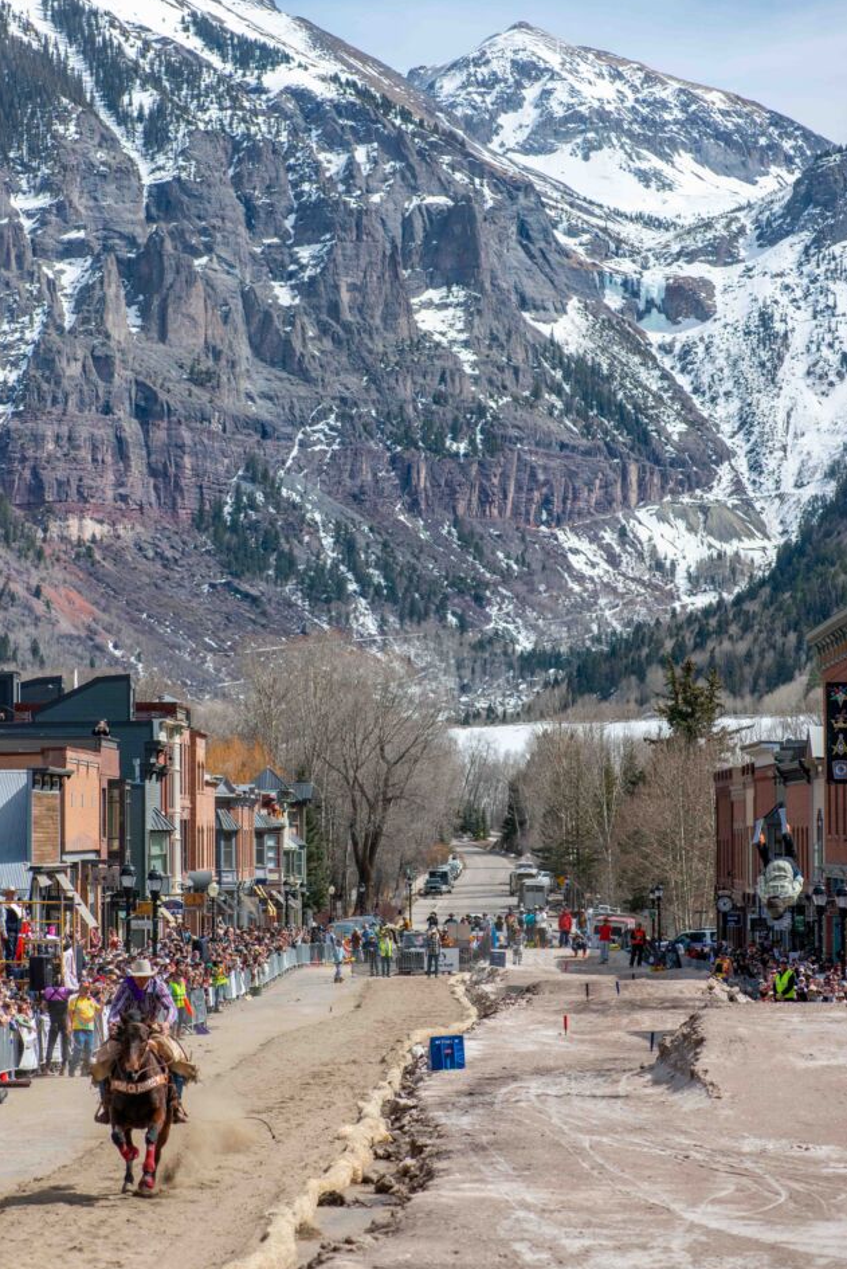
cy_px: 634
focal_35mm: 110
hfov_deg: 12.5
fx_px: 3878
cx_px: 419
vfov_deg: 18.6
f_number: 5.6
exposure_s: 1/8000
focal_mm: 105
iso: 1000
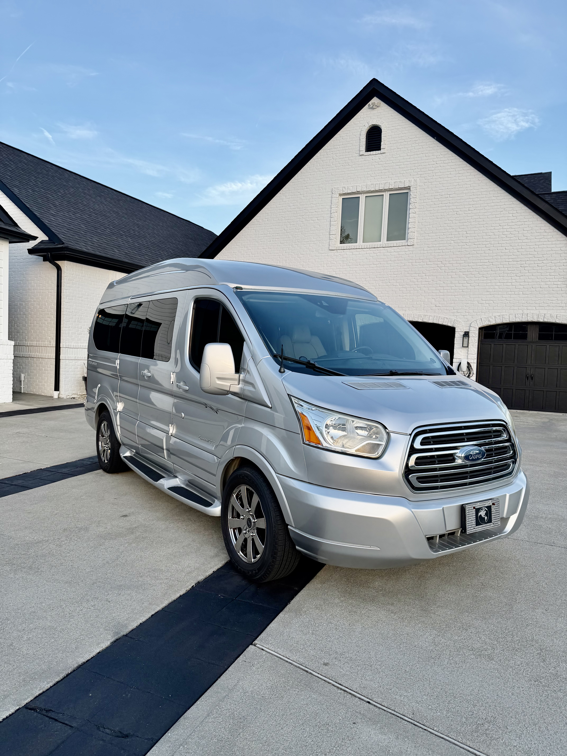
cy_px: 378
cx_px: 284
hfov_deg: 56.8
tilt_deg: -3.5
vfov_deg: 71.6
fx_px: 524
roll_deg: -2.4
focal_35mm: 24
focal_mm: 6.76
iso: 80
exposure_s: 1/419
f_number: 1.78
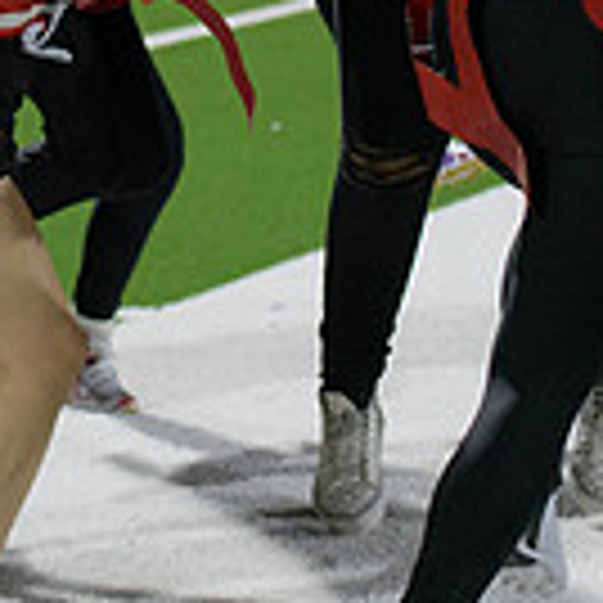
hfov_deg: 6.8
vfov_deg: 6.7
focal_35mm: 257
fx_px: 5065
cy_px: -200
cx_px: 18
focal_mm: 70
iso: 4000
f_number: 2.8
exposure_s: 1/640
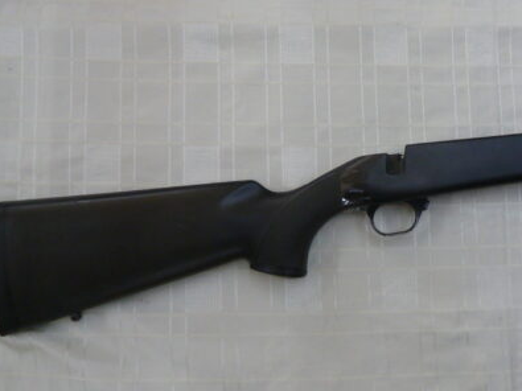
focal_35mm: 38
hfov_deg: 47.2
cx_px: 391
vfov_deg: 37.7
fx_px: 573
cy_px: 192
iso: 200
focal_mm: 4.1
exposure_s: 1/30
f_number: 3.3
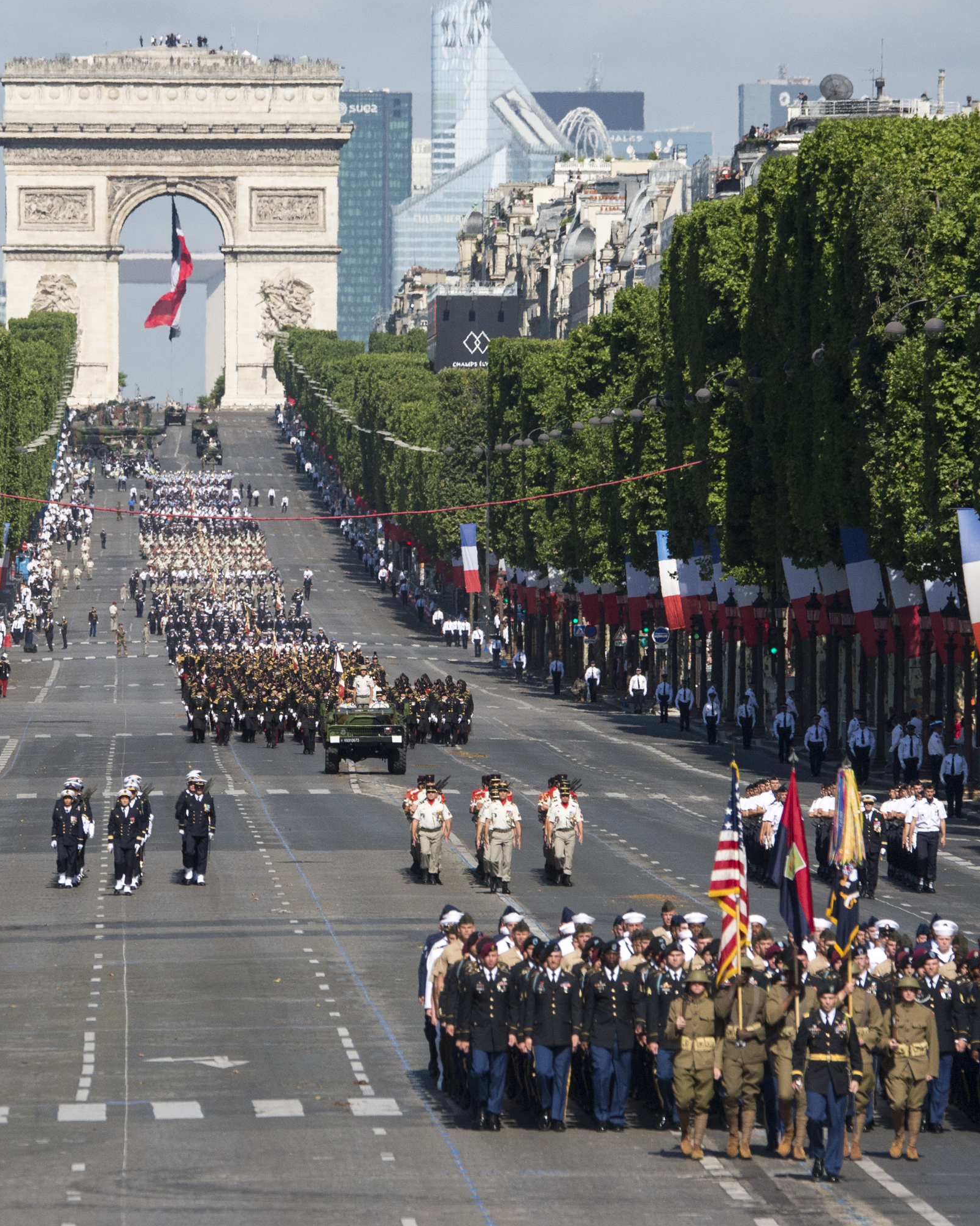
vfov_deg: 4.9
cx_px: 379
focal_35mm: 395
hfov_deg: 3.9
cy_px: 612
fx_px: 14320
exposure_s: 1/8000
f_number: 8
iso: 1600
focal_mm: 280
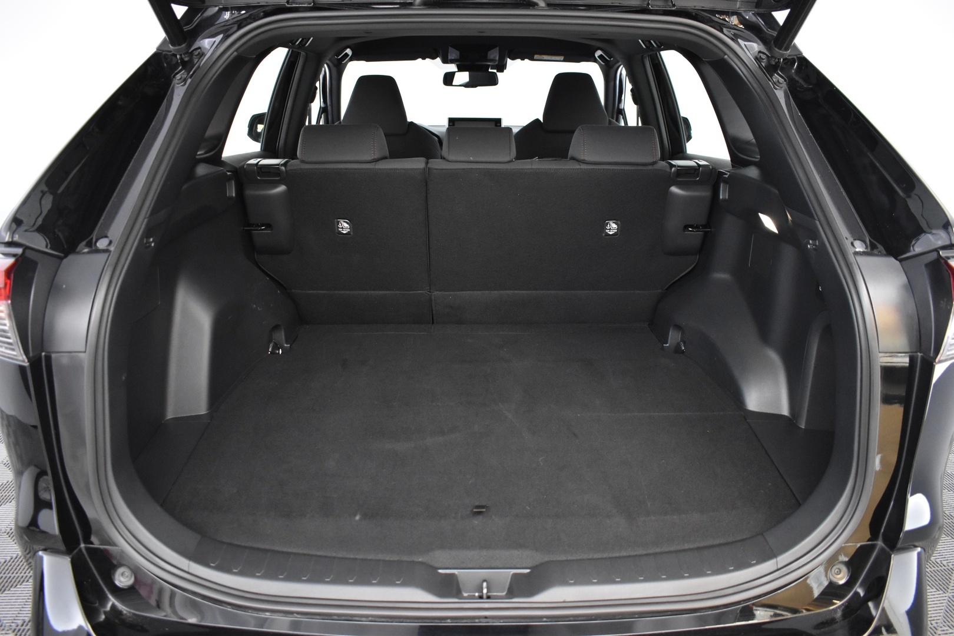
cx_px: 477
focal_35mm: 27
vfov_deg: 47.9
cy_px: 318
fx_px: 715
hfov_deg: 67.4
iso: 2500
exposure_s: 1/30
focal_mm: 18
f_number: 3.5
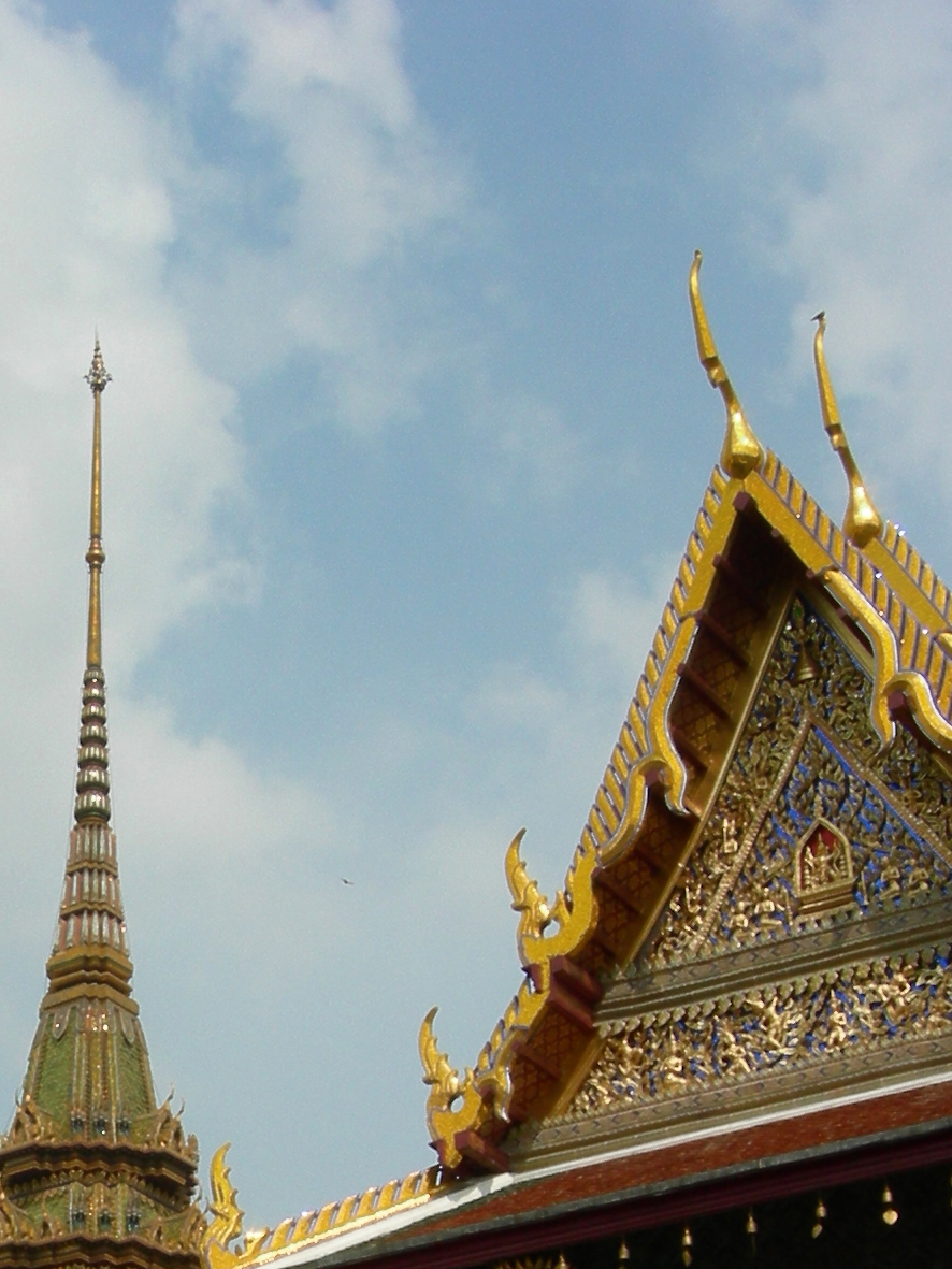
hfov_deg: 18.2
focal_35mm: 79
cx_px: 5
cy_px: 1365
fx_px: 2896
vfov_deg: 23.3
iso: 64
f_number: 6.8
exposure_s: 1/328
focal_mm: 7.5
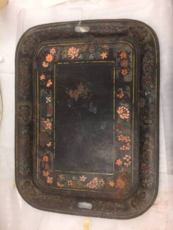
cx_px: 86
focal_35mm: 29
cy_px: 115
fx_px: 193
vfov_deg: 61.7
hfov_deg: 48.2
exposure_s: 1/30
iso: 160
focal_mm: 4.15
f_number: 2.2
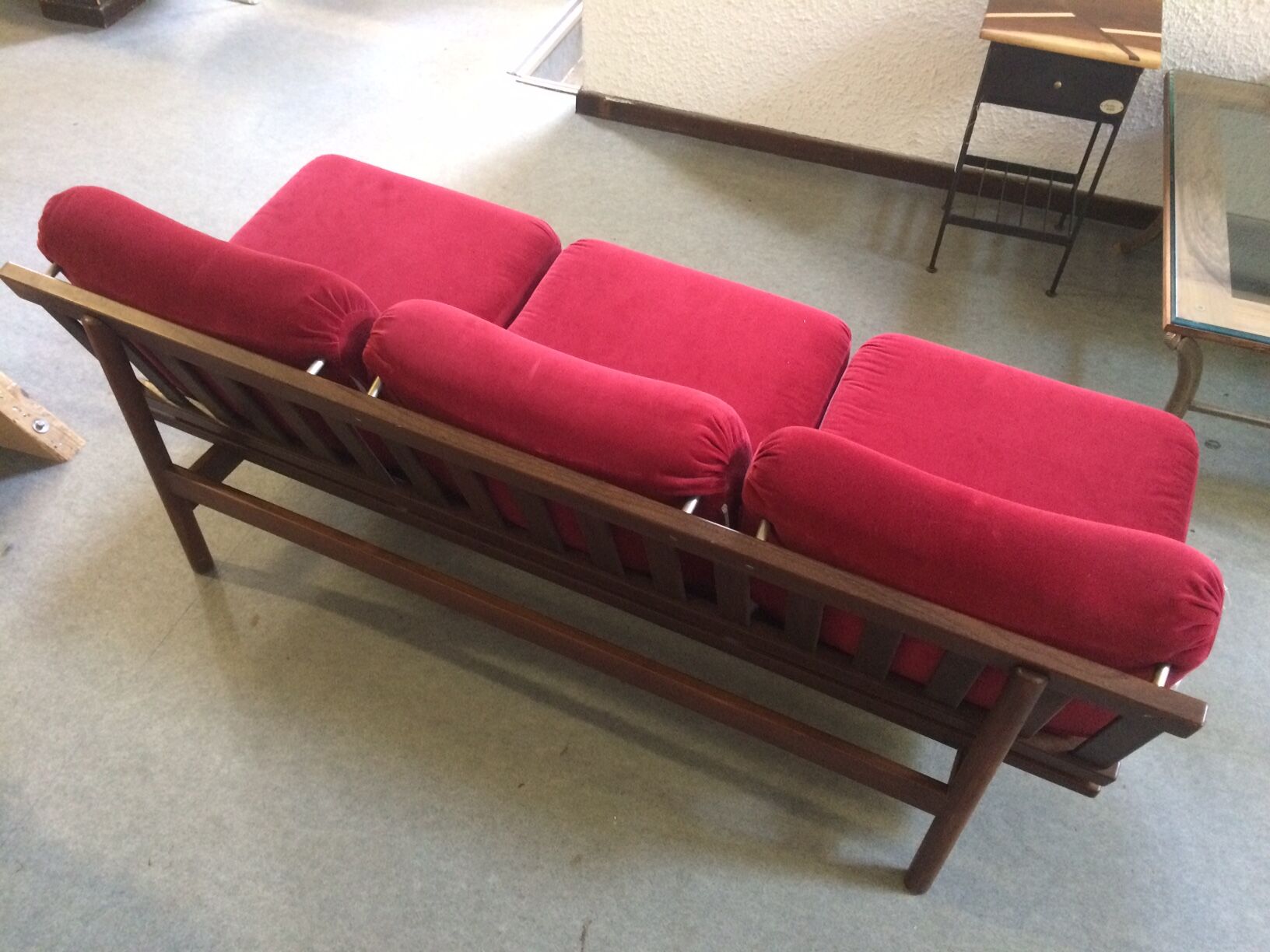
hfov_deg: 61.7
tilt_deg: -47.6
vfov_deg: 48.2
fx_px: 1064
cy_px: 476
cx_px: 635
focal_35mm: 29
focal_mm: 4.15
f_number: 2.2
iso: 250
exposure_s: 1/17
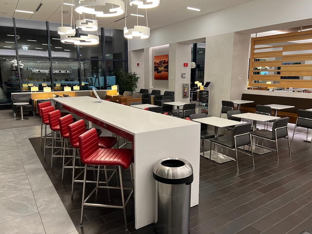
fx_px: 234
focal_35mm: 26
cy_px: 117
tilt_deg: -9.7
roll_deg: +0.5
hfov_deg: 67.3
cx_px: 156
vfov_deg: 53.1
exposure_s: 1/60
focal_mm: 5.7
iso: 100
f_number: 1.5
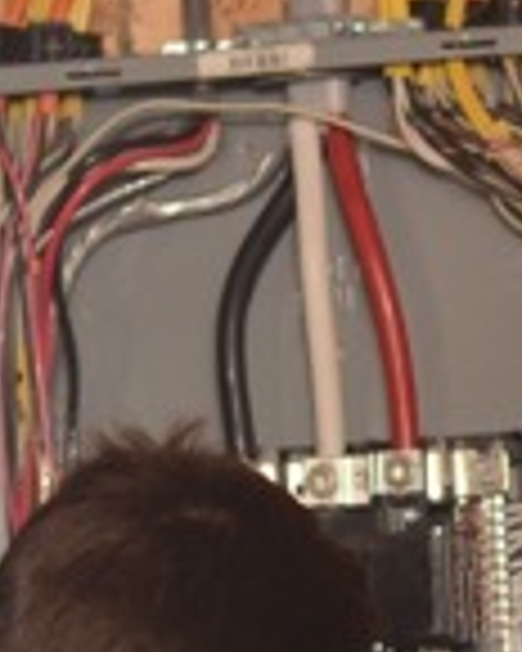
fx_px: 6006
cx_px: 954
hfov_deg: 4.9
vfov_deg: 6.2
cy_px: 778
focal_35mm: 311
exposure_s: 1/200
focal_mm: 50
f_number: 2.8
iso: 800
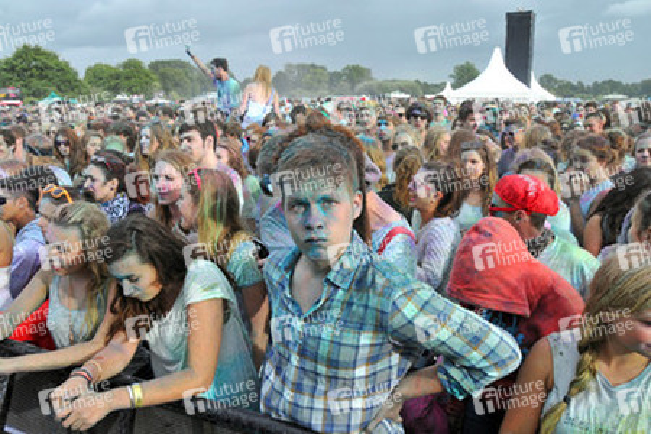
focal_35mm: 27
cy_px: 217
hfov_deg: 67.4
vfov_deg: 47.9
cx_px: 326
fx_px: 488
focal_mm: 18
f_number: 9
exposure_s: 1/320
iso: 400
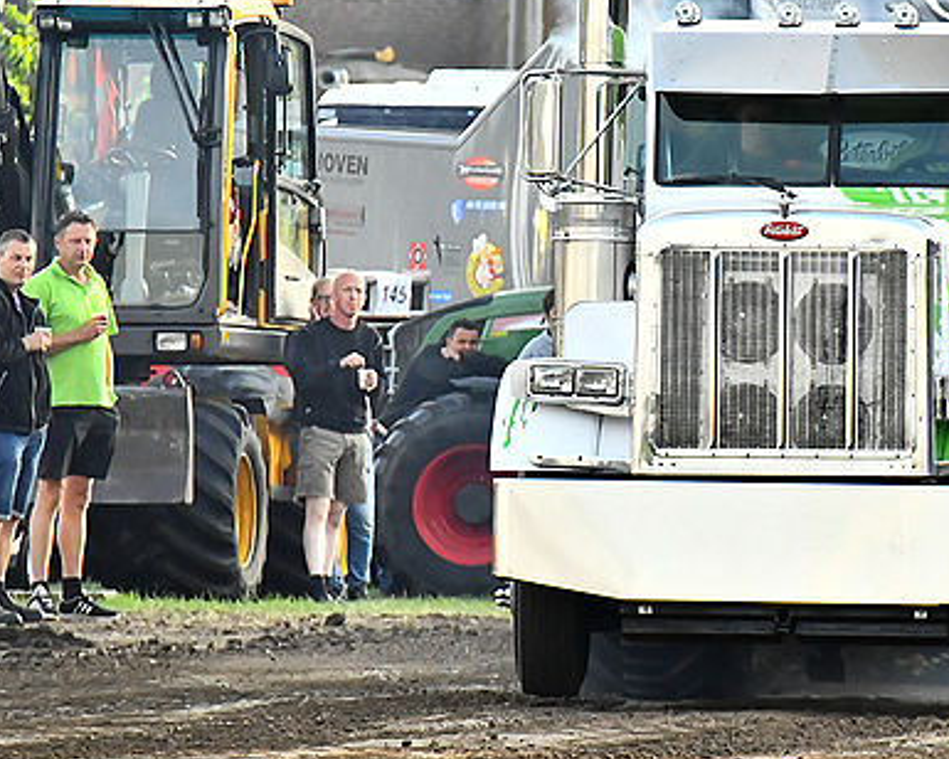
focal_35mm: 877
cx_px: 821
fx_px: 24632
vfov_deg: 1.8
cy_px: 363
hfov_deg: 2.2
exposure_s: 1/1600
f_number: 5.6
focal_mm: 300
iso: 2000
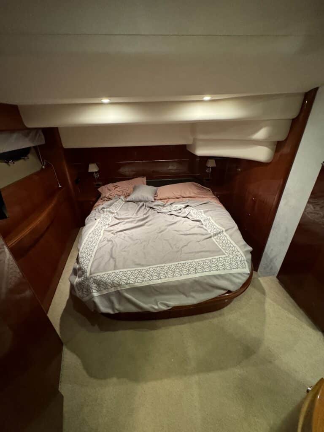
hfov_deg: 85.7
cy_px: 216
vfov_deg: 102.1
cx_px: 162
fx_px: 175
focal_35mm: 14
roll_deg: +1.0
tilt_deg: -33.2
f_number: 2.2
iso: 500
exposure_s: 1/60
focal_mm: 2.22
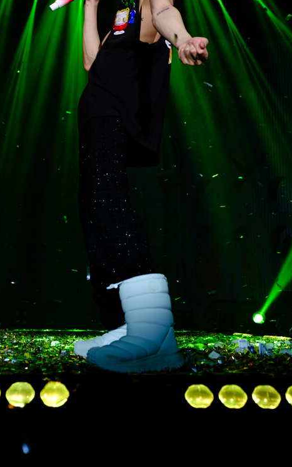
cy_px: 149
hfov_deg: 22.7
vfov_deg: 35.3
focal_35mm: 57
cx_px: 114
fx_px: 726
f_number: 3.2
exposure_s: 1/250
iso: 320
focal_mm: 26.5
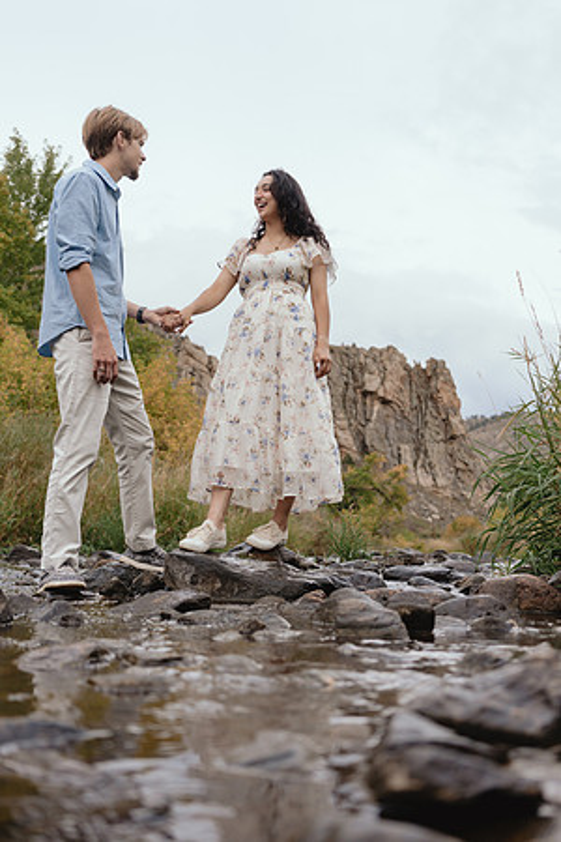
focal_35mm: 35
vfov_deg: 54.4
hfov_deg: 37.9
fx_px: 818
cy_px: 421
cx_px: 280
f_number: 2.8
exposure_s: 1/250
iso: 250
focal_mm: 35
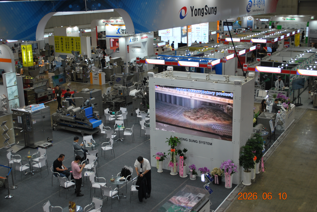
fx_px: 397
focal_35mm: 45
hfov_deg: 43.6
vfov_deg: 29.9
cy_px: 106
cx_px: 158
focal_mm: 30
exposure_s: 1/60
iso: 200
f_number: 4.8
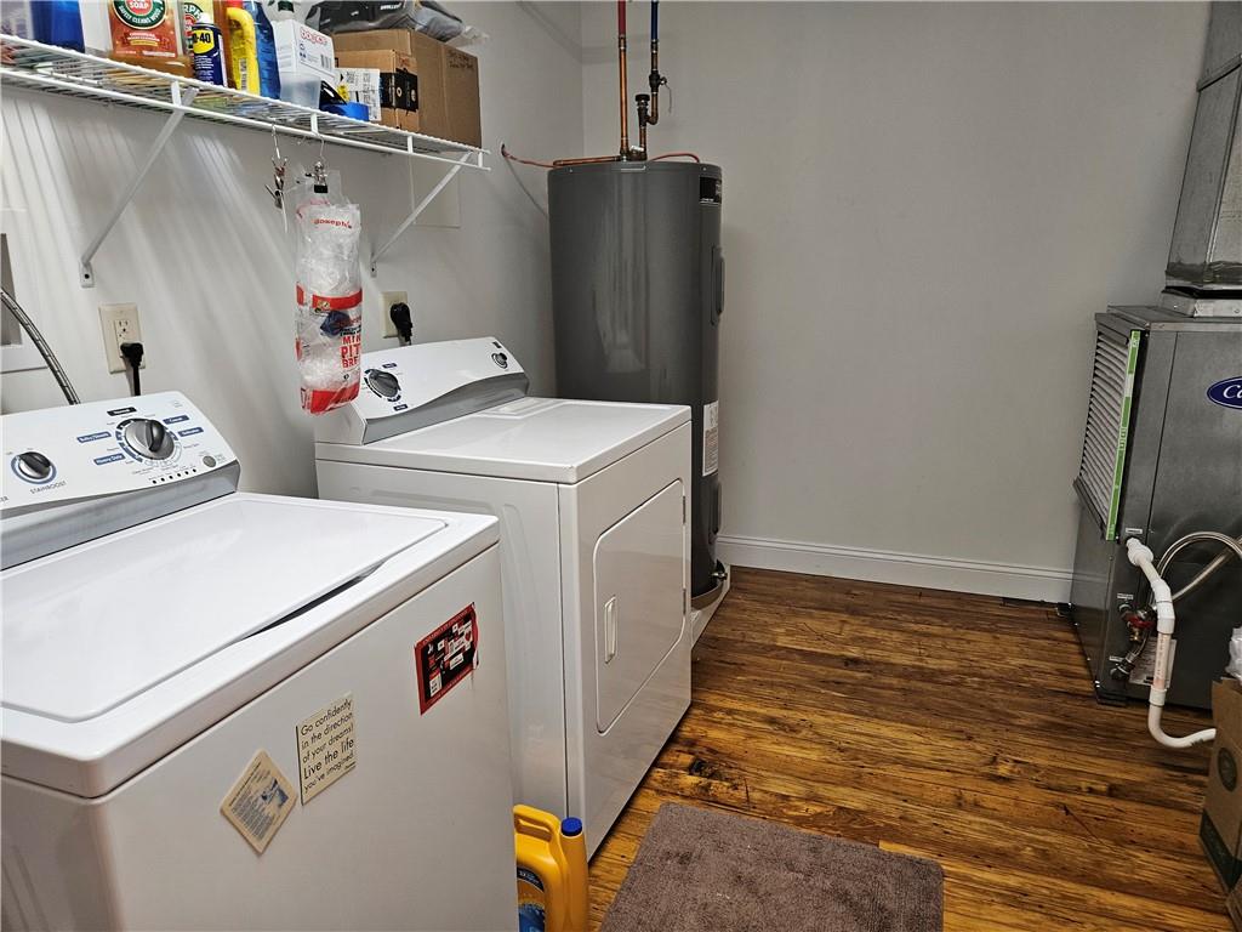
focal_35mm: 23
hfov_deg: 73.9
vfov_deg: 58.9
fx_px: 825
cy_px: 466
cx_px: 621
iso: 200
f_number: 1.8
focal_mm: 5.4
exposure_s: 1/55
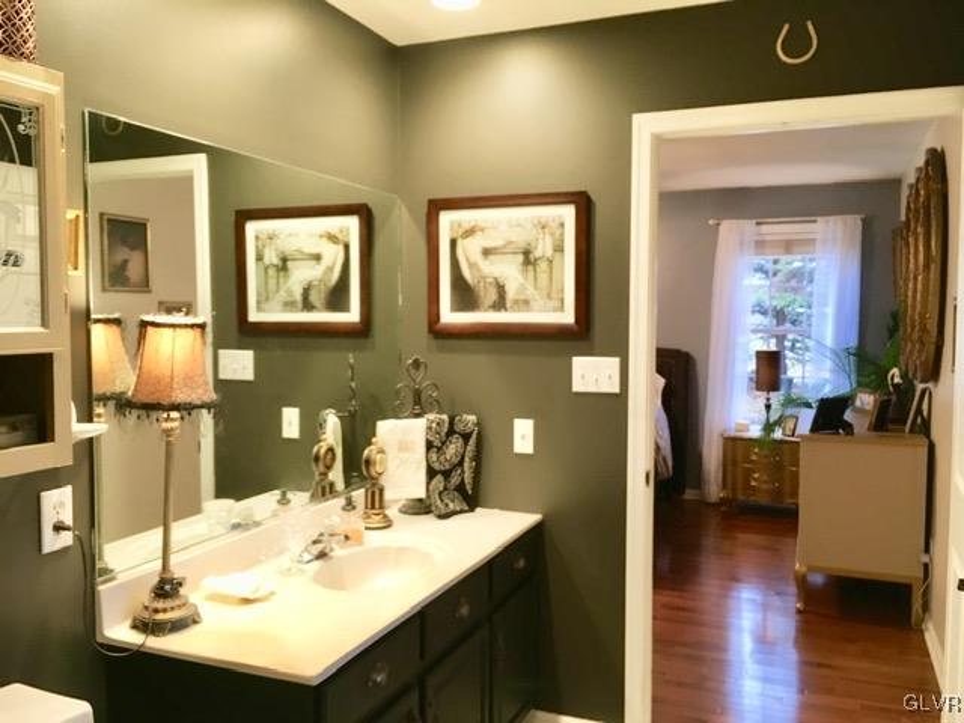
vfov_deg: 48.2
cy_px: 362
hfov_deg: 61.7
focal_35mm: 29
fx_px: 808
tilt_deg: -1.9
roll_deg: -0.9
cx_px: 482
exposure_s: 1/30
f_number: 2.2
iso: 80
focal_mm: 4.15
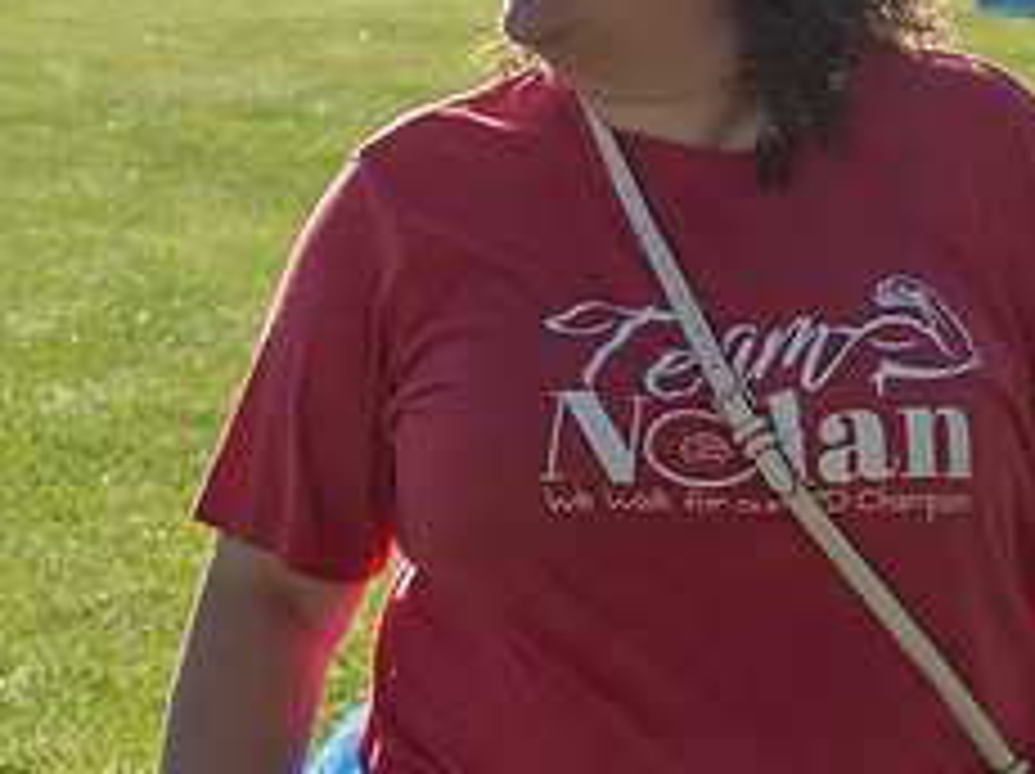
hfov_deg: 9.7
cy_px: 97
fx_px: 6033
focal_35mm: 202
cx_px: 1269
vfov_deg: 7.3
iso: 200
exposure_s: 1/500
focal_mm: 40
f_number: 7.1
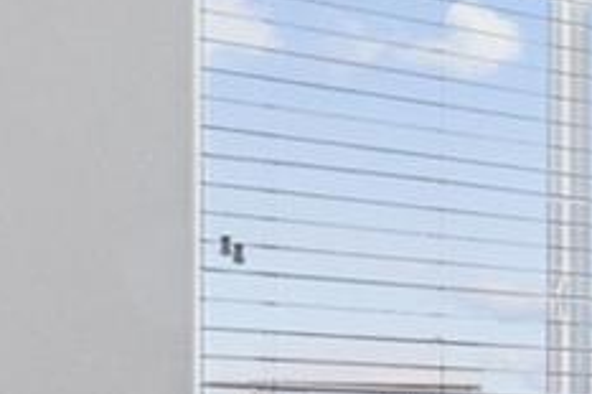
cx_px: 1270
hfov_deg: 15.0
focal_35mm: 103
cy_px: 486
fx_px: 1693
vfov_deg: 12.9
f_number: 9
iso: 100
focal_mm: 15
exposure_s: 1/1.25
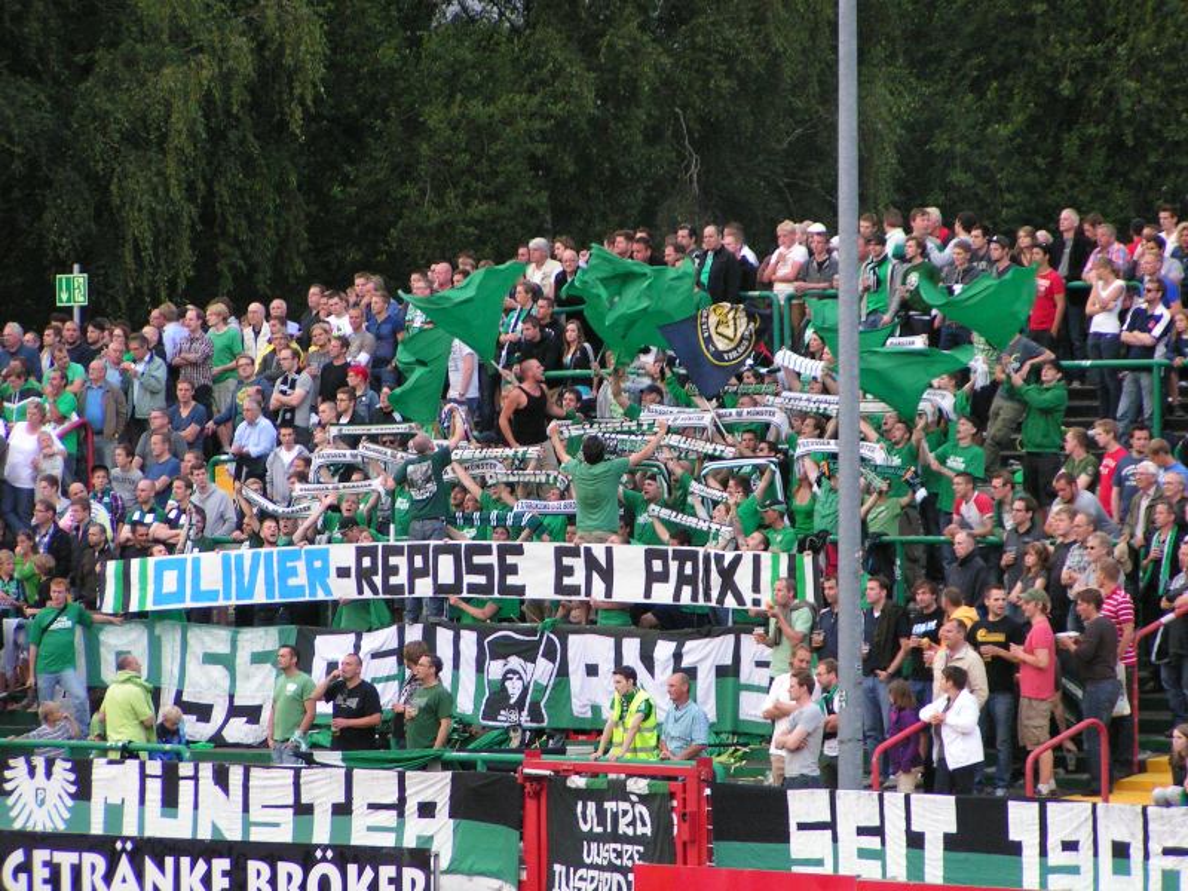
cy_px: 446
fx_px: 7756
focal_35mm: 226
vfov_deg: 6.6
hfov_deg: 8.8
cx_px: 594
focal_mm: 34.5
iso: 200
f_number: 3.5
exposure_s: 1/125
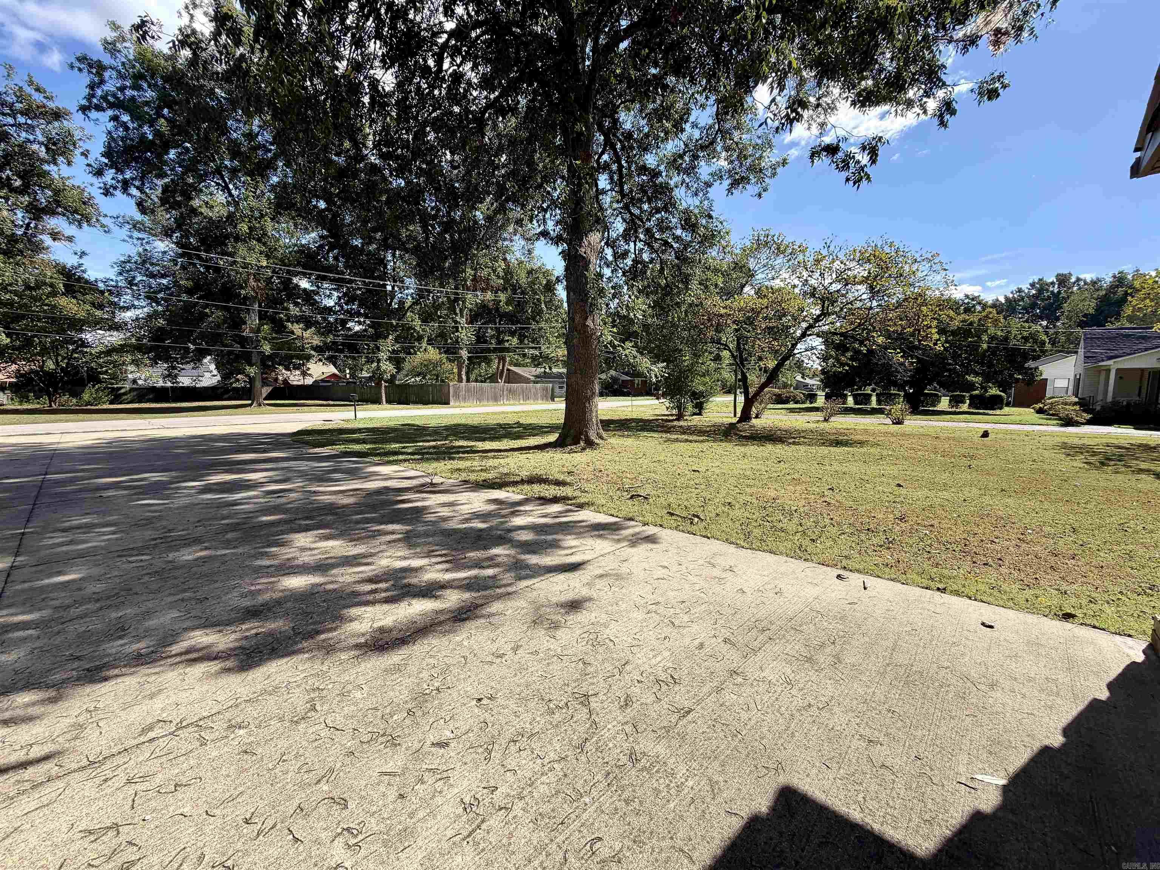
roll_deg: +0.1
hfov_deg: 102.1
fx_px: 469
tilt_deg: -6.2
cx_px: 580
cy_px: 435
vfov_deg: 85.7
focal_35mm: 14
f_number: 2.2
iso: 32
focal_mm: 2.22
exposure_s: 1/770
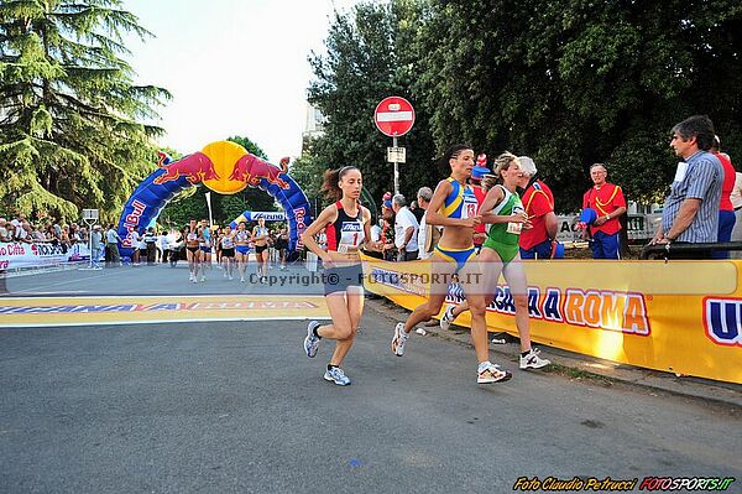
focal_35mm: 24
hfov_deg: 73.8
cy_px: 247
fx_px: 494
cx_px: 371
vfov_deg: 53.1
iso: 400
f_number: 4
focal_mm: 24
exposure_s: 1/500
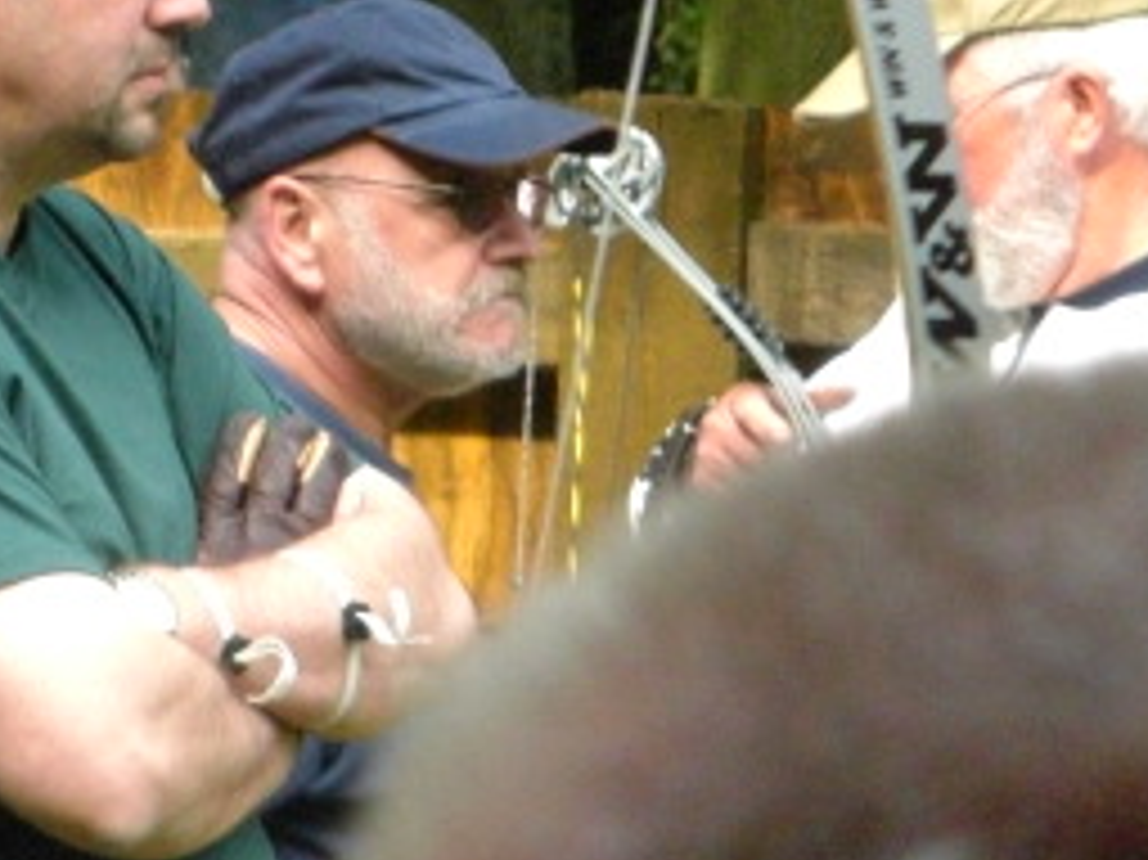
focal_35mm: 668
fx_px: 22143
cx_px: 18
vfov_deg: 2.2
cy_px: 68
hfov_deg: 3.0
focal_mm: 44.1
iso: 400
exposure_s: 1/200
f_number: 5.3
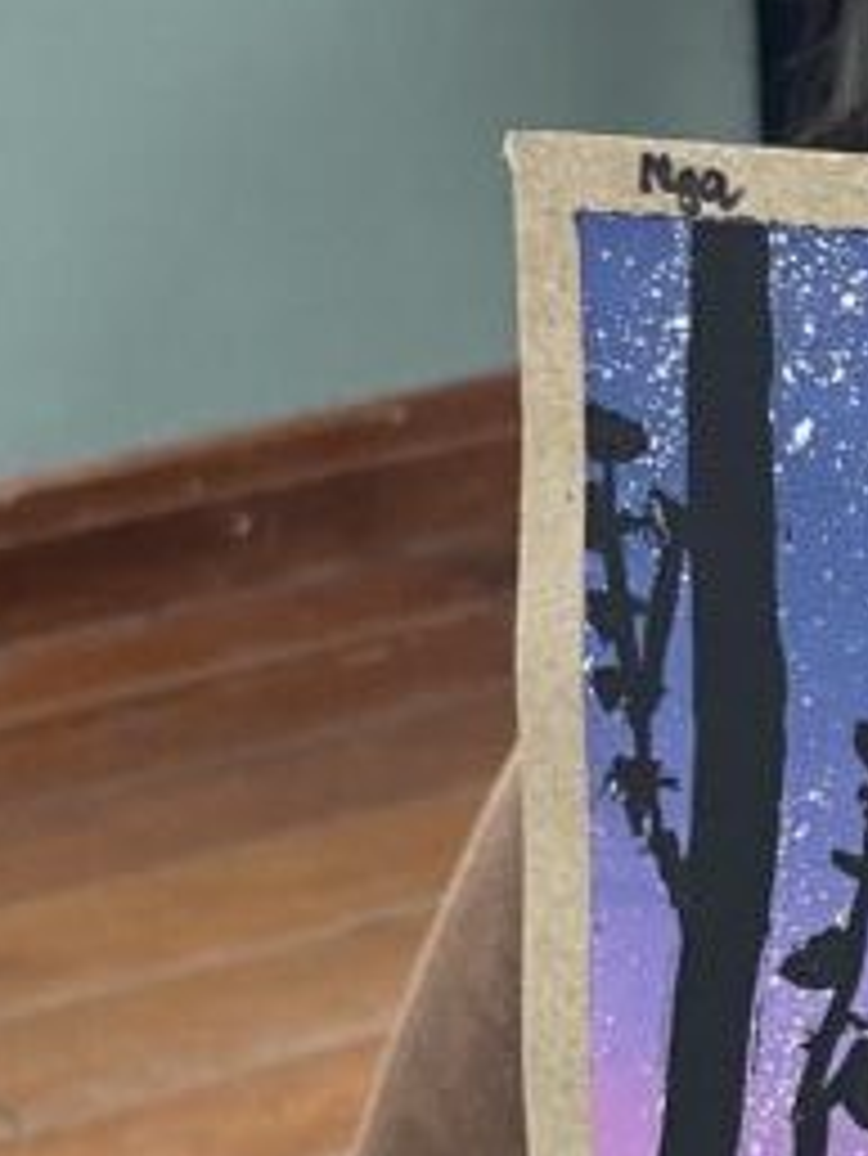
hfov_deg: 7.2
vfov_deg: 9.8
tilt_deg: -19.1
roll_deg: +0.4
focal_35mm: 202
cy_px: 639
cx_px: 1435
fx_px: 6748
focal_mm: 6
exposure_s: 1/100
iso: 125
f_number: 2
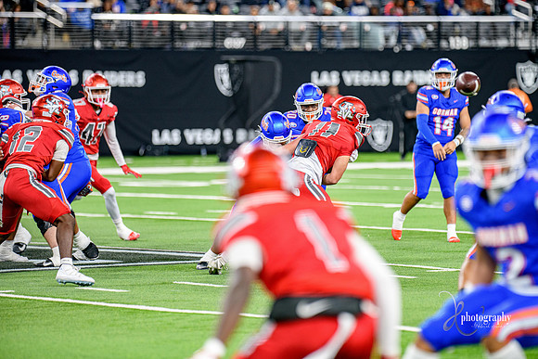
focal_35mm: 220
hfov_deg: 9.4
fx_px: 3288
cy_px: 180
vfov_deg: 6.2
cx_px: 269
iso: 1250
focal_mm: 220
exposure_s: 1/400
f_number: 2.8
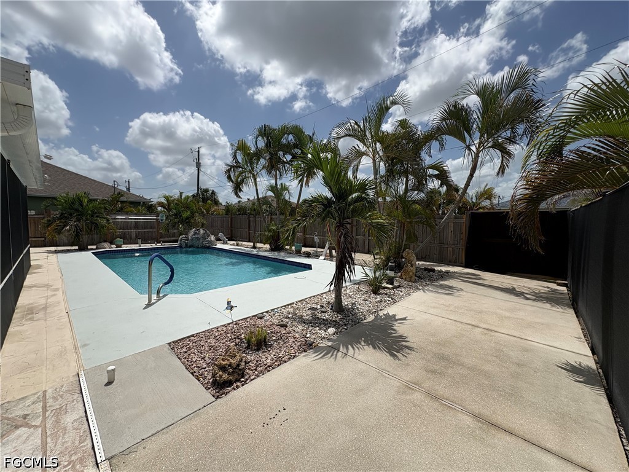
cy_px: 236
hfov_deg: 102.1
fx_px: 254
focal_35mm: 14
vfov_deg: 85.7
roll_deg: -0.5
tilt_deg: -2.4
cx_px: 314
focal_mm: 2.22
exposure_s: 1/4630
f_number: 2.2
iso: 50
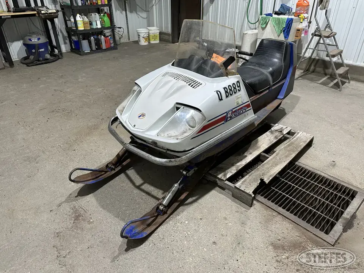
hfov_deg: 71.6
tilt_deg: -30.9
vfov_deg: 56.8
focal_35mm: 24
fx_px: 252
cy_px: 136
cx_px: 182
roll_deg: +1.0
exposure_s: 1/120
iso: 200
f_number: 1.78
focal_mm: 6.86
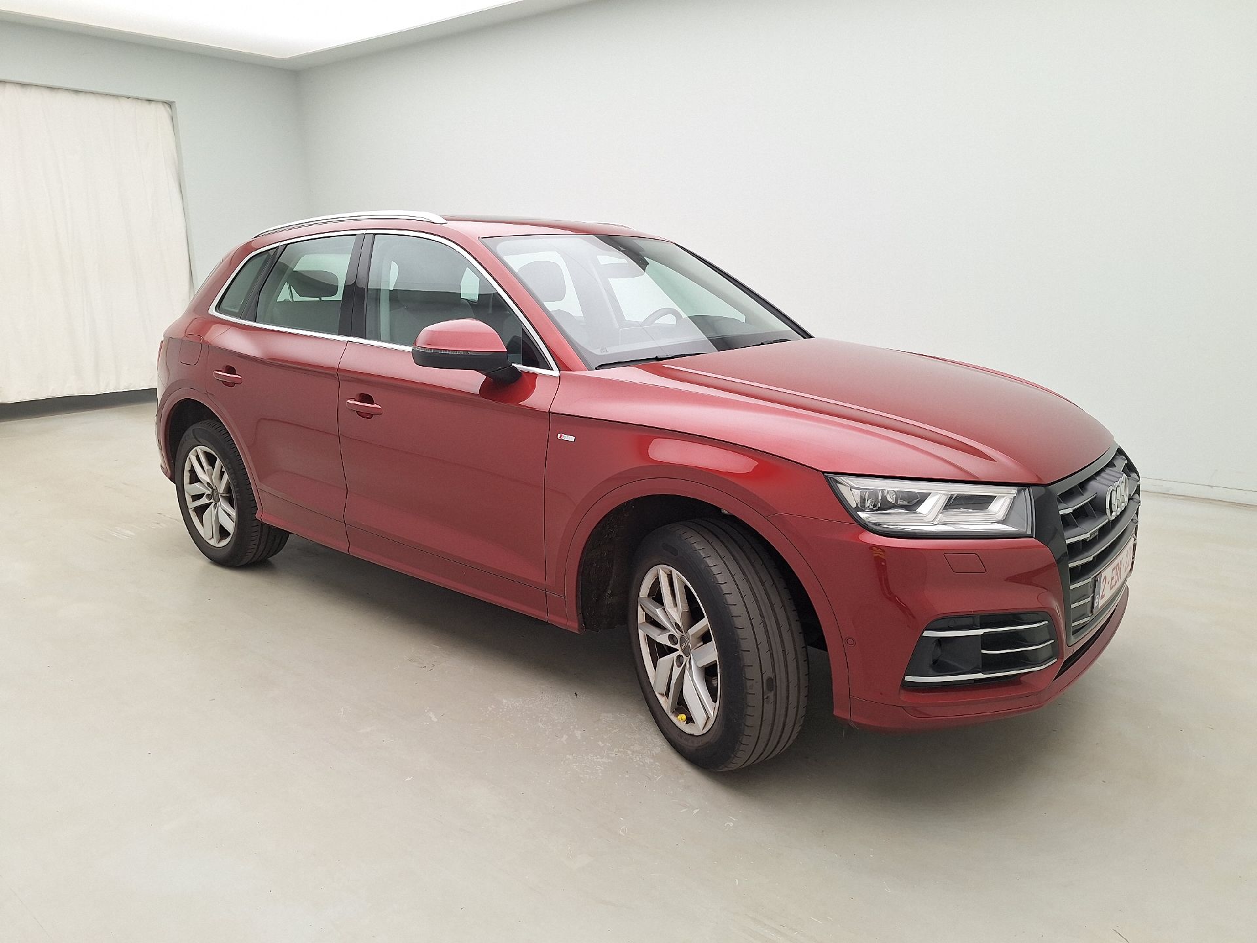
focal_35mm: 23
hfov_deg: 73.9
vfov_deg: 58.9
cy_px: 472
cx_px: 628
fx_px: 835
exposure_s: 1/100
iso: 50
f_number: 1.8
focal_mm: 5.54
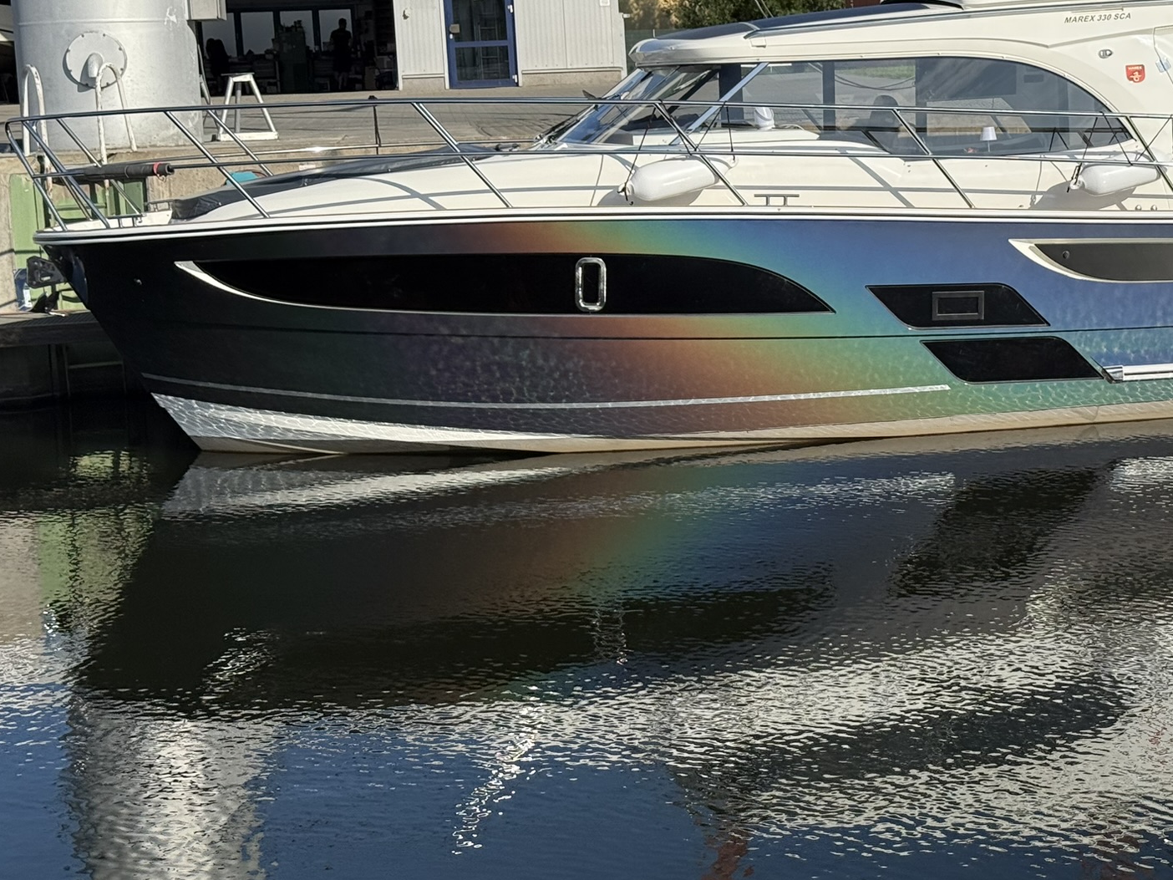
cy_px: 308
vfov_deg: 20.9
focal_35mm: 70
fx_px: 2372
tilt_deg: -5.9
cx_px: 848
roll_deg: +2.9
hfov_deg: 27.5
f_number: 1.78
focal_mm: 6.76
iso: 64
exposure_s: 1/6024
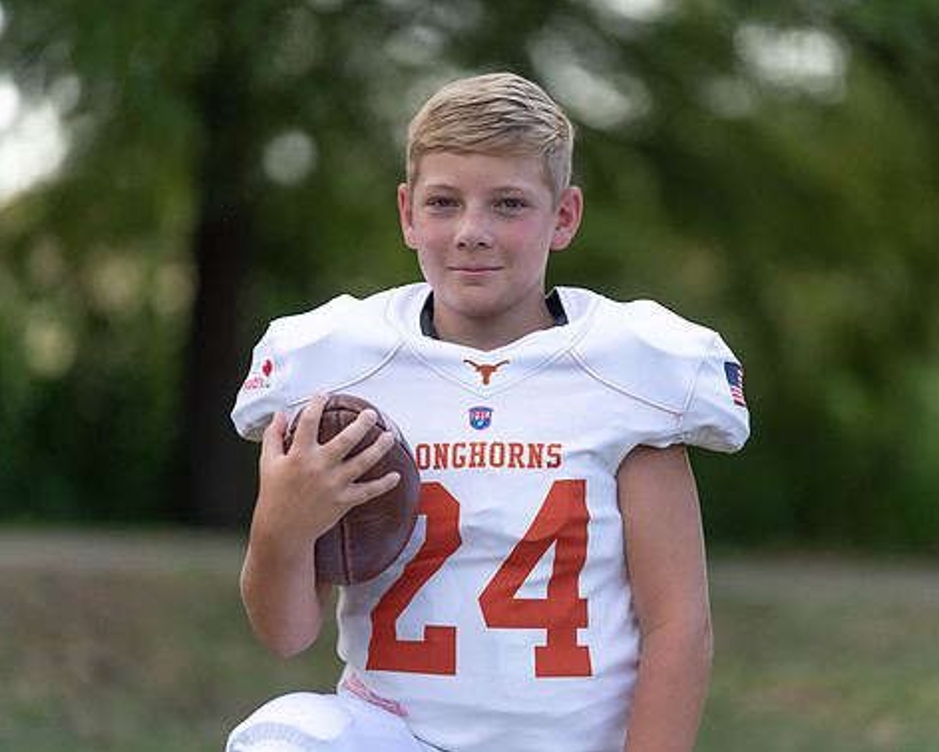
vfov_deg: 8.0
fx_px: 5394
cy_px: 386
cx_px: 505
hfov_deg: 9.9
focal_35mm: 194
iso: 100
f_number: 2.8
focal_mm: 165
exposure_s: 1/400
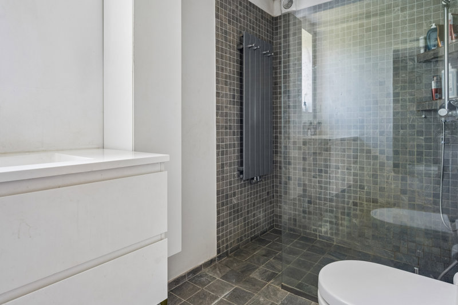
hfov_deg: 82.6
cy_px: 152
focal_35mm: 20
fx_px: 261
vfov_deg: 60.7
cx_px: 229
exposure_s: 1/8
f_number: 6.3
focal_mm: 20.5
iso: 800
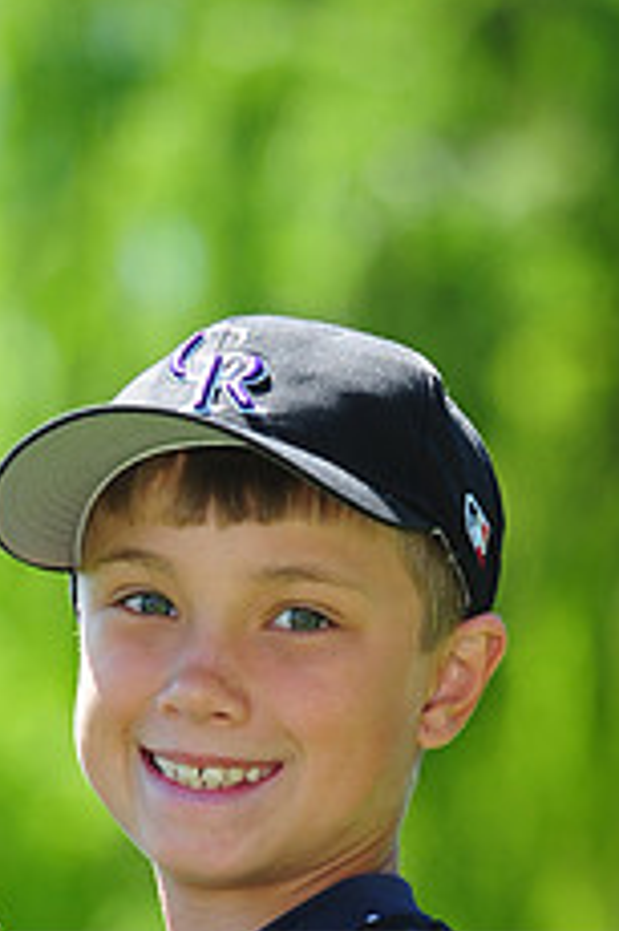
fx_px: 8472
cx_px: 214
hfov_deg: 4.2
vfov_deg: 6.3
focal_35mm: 328
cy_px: 988
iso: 200
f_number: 4
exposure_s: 1/640
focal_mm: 130
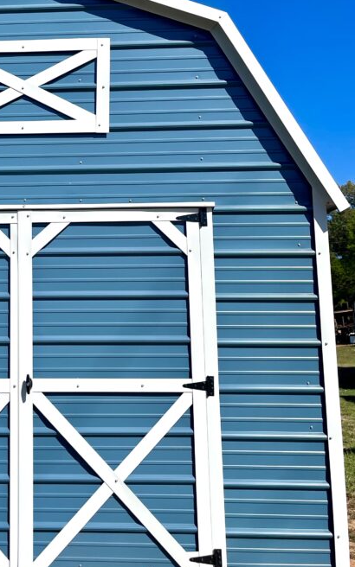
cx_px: 31
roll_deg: +1.1
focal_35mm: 43
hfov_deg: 28.6
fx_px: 666
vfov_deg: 45.9
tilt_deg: +9.8
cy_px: 220
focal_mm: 5.1
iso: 32
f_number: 1.6
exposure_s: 1/7937
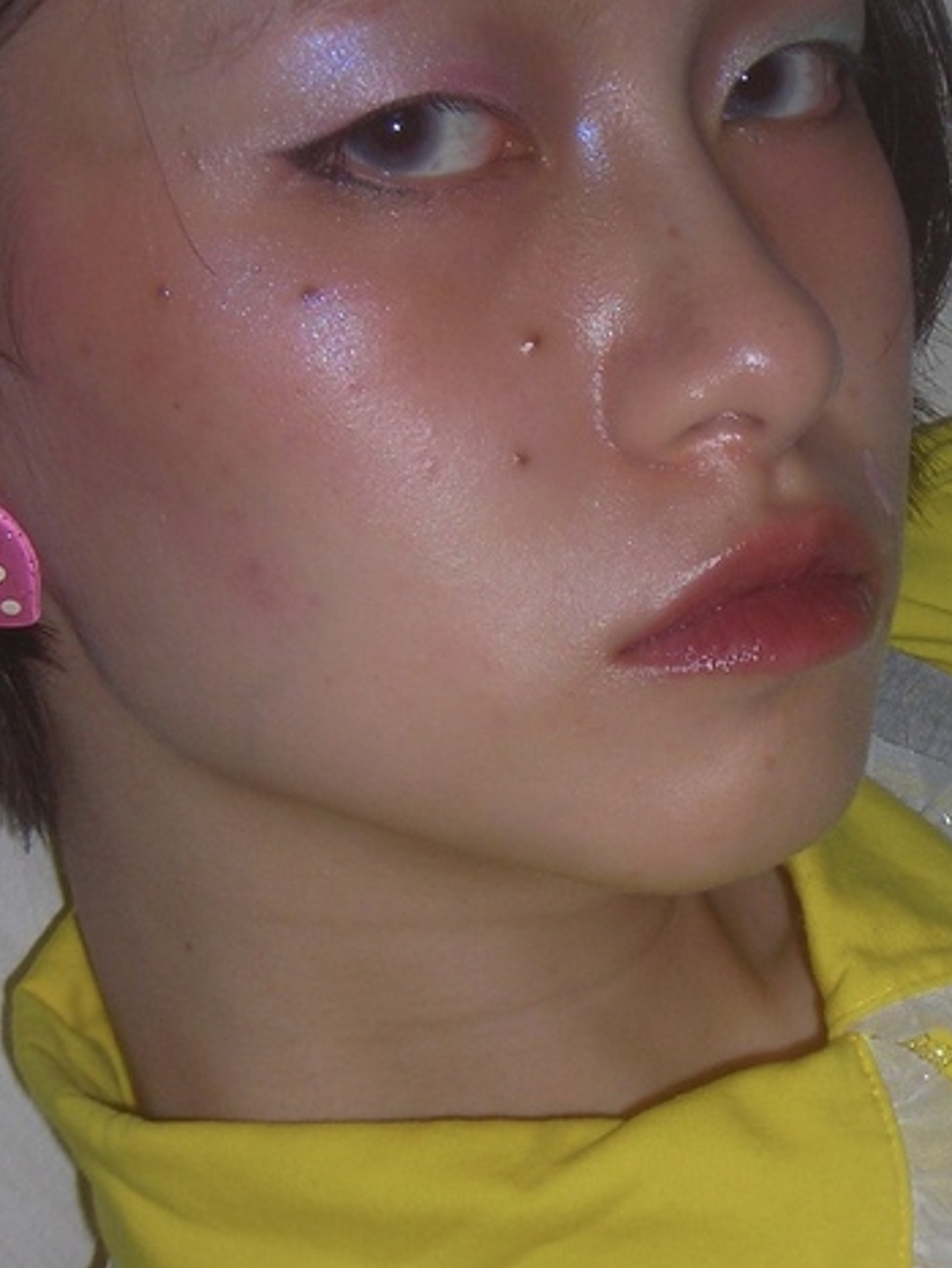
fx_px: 3480
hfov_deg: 15.3
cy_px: 678
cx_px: 982
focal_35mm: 95
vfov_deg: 20.6
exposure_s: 1/60.1
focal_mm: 6.8
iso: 50
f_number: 3.3
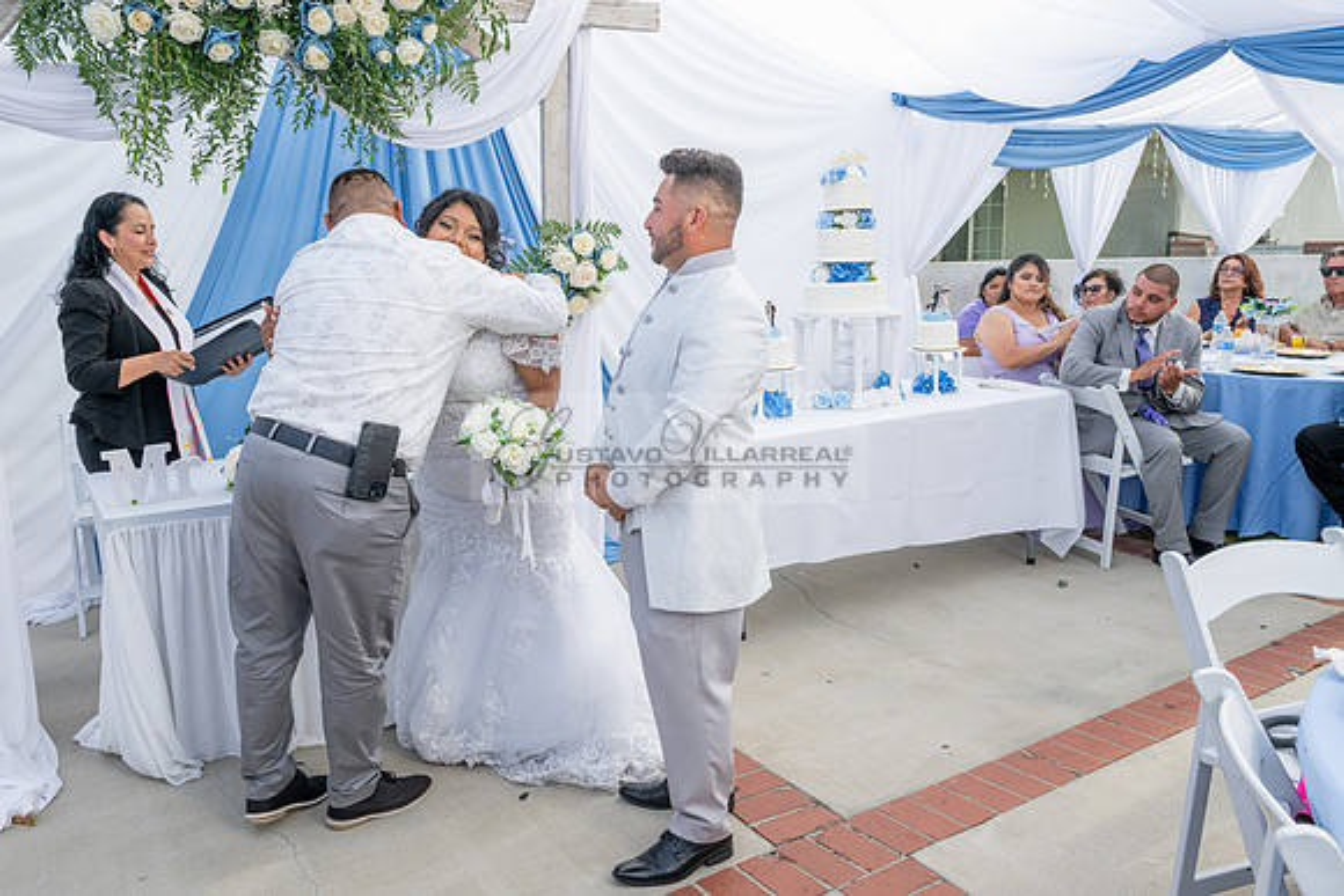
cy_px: 448
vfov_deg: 42.3
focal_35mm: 31
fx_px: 1158
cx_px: 672
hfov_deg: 60.3
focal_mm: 31
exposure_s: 1/125
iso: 200
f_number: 8
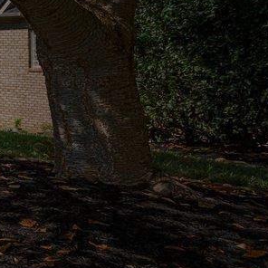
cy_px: 41
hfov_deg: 9.9
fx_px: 823
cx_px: -647
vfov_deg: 18.3
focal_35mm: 94
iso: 200
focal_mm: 16
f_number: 9
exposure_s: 1/160
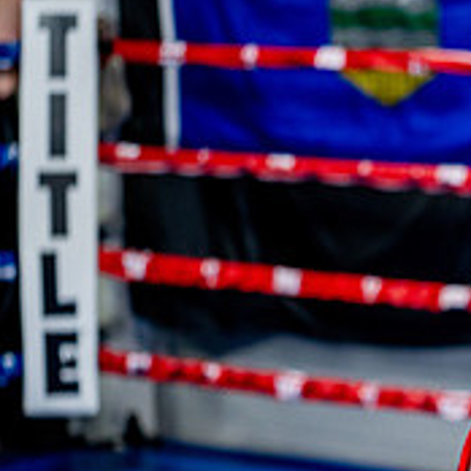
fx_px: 2571
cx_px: 755
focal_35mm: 167
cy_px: 359
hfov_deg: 10.1
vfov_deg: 10.4
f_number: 2
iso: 2500
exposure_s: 1/800
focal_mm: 59
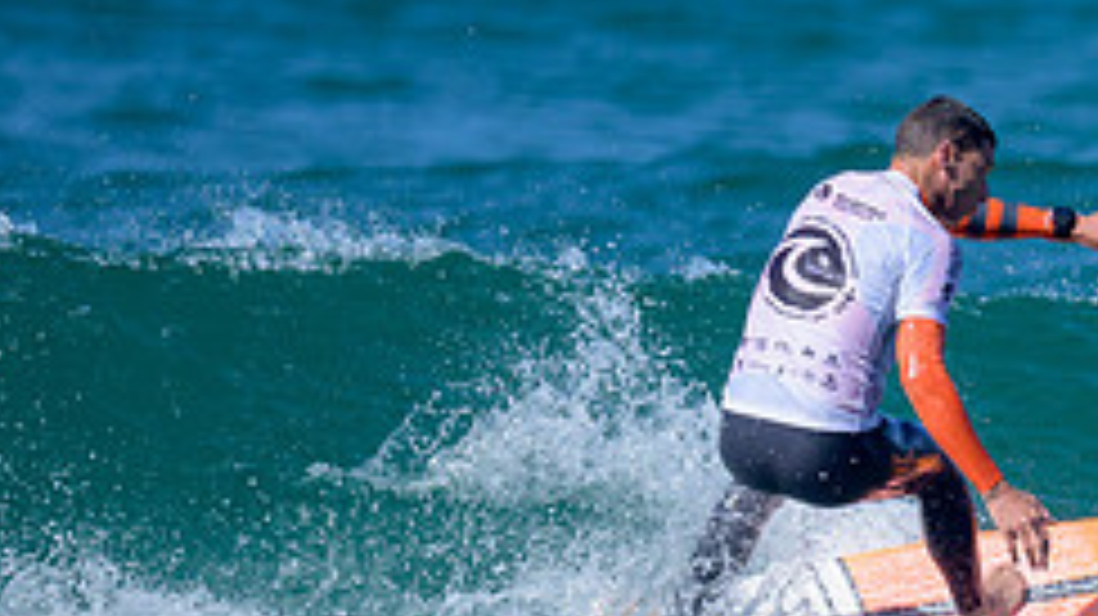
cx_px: 1260
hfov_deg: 0.8
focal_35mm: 2737
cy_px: 751
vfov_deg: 0.4
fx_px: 79652
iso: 450
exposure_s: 1/2000
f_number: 6.3
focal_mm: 800
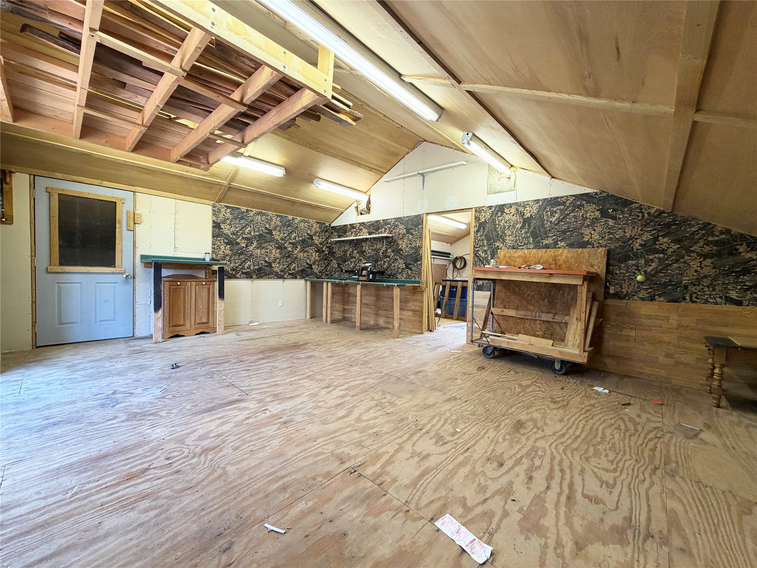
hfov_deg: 102.1
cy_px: 284
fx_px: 306
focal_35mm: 14
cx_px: 378
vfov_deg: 85.7
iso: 250
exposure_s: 1/120
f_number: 2.2
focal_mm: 2.22
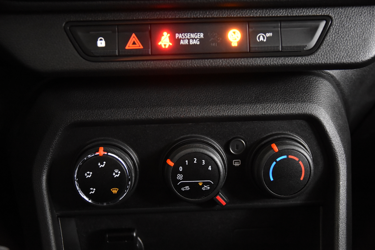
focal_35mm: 46
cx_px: 188
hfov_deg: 42.3
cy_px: 125
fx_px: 484
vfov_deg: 28.9
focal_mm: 31
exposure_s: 1/50
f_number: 3.3
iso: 5600
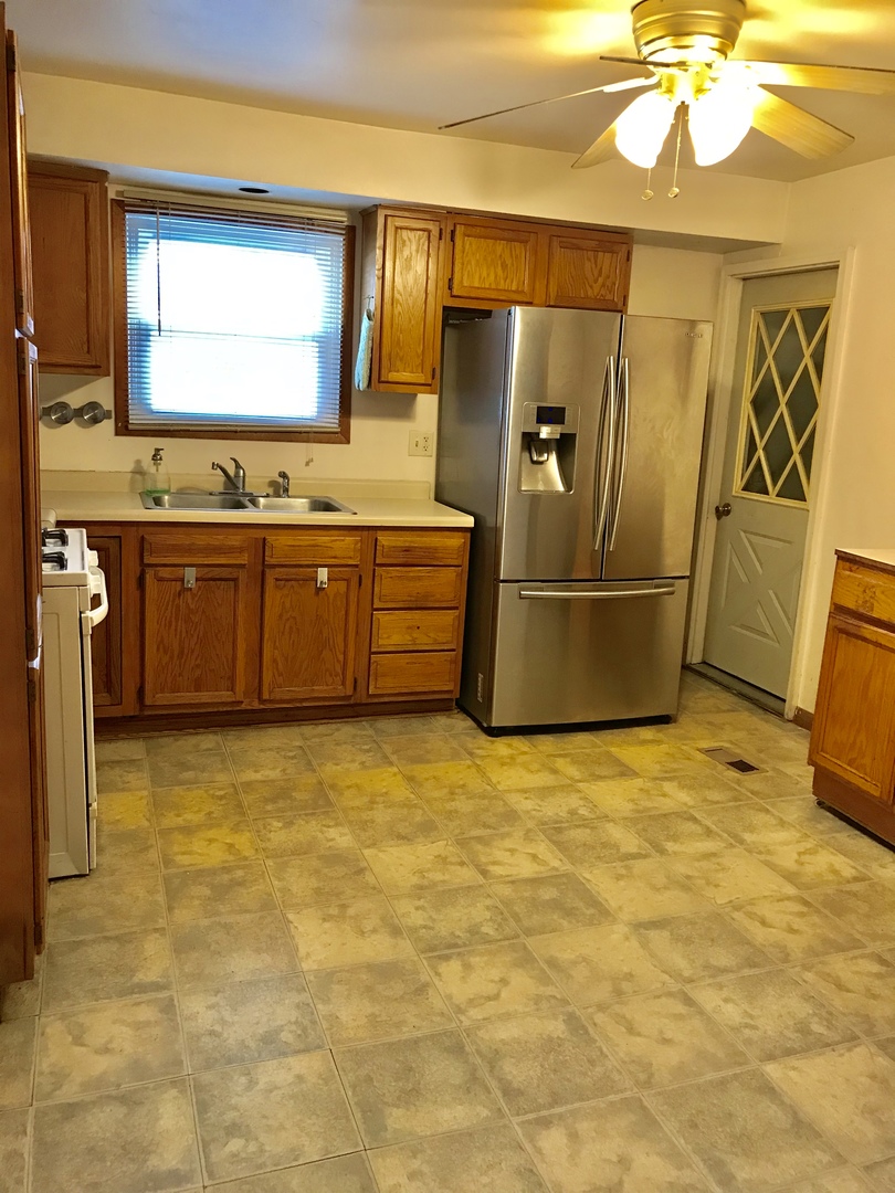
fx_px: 965
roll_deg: -2.7
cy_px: 596
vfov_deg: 63.4
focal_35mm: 28
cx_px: 448
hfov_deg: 49.7
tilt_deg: -12.0
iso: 50
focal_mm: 3.99
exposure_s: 1/15
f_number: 1.8
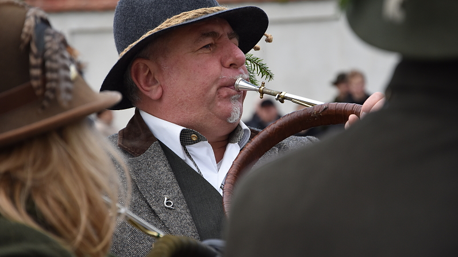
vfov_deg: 7.3
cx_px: 229
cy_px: 119
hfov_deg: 13.0
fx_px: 2010
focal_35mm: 166
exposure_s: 1/1000
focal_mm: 105
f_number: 5.6
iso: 720
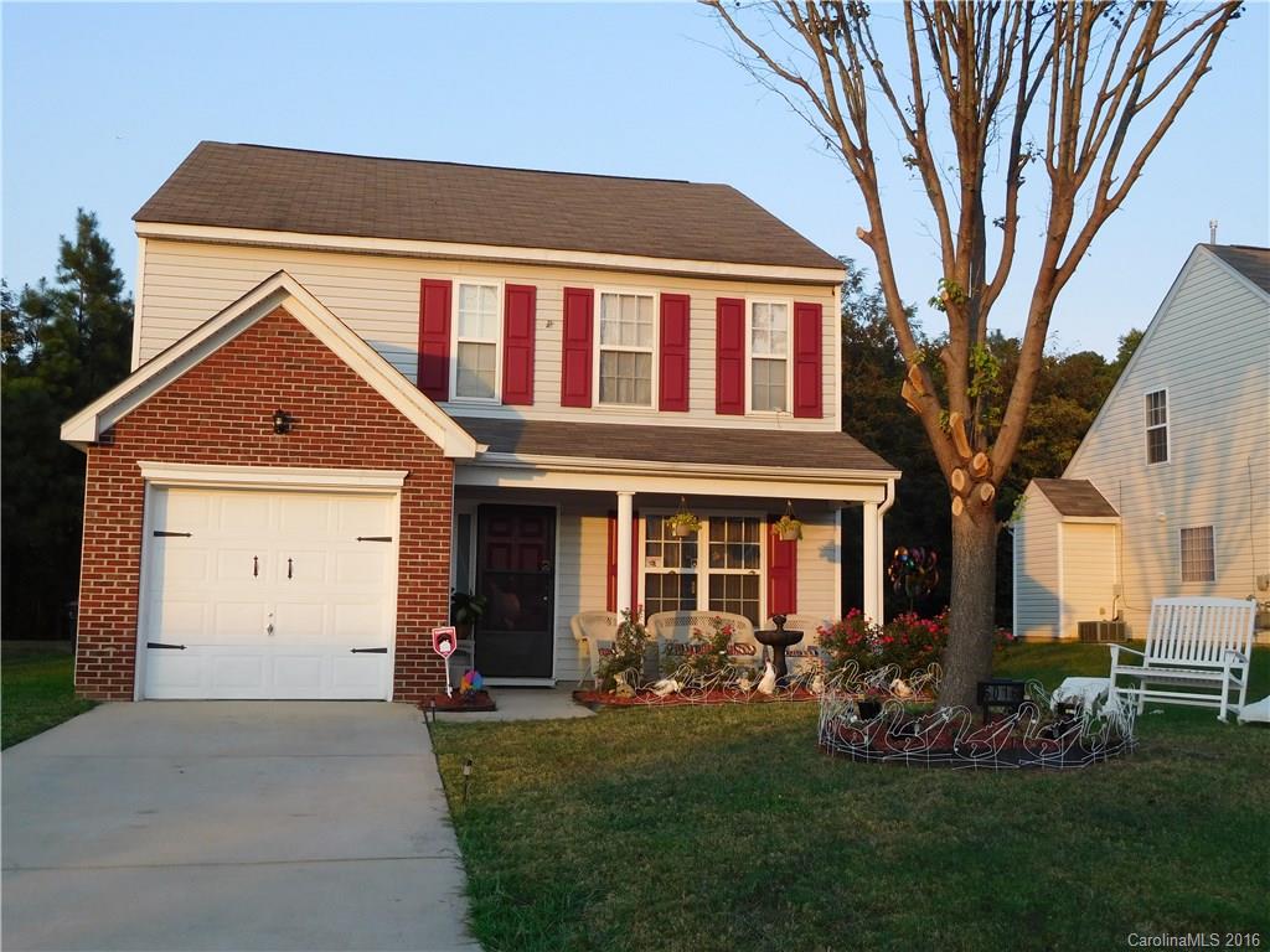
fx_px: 1284
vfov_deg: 40.7
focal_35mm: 35
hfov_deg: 52.6
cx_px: 635
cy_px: 476
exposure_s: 1/250
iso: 125
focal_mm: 6.2
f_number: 3.8
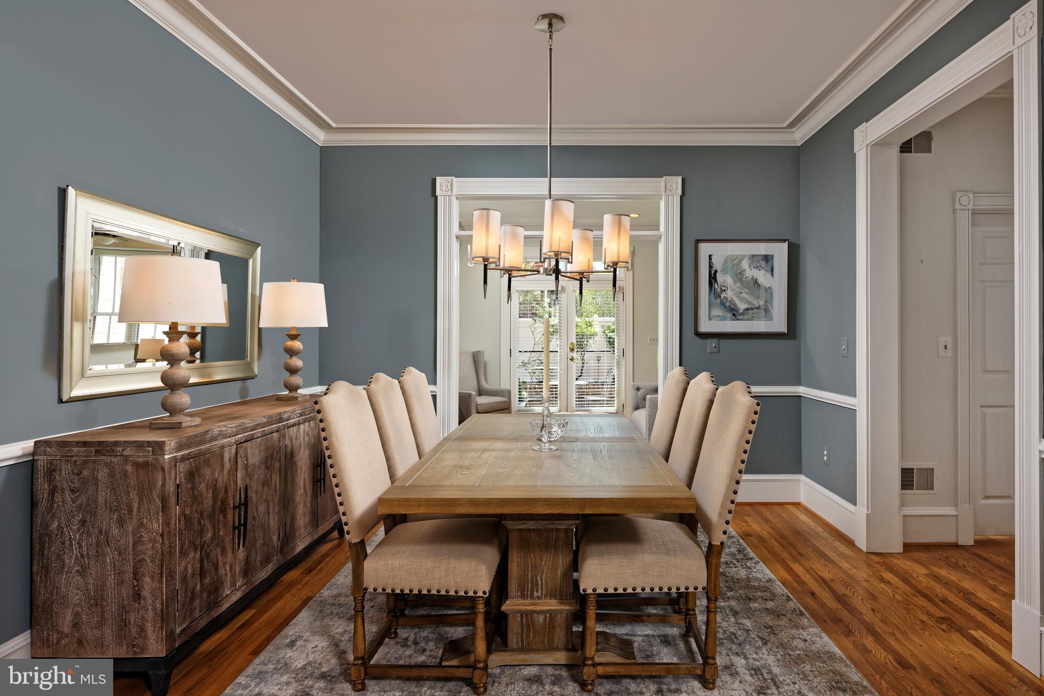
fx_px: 580
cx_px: 522
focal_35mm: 20
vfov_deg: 61.9
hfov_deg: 84.0
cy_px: 348
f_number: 10
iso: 250
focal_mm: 20
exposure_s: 1/15
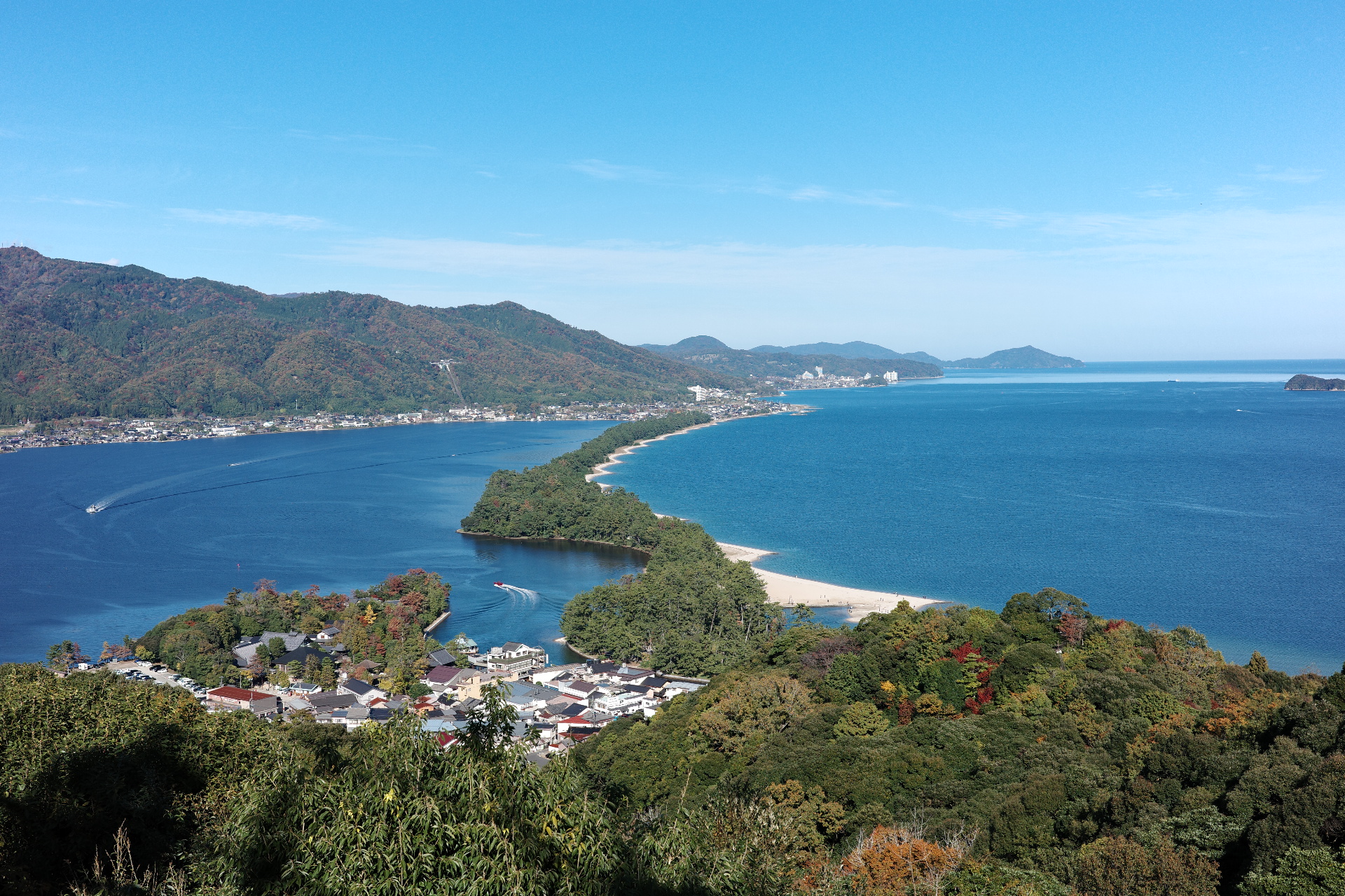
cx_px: 672
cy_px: 448
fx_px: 1494
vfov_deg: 33.4
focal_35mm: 40
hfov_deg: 48.5
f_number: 5.6
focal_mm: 26
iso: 100
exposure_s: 1/400
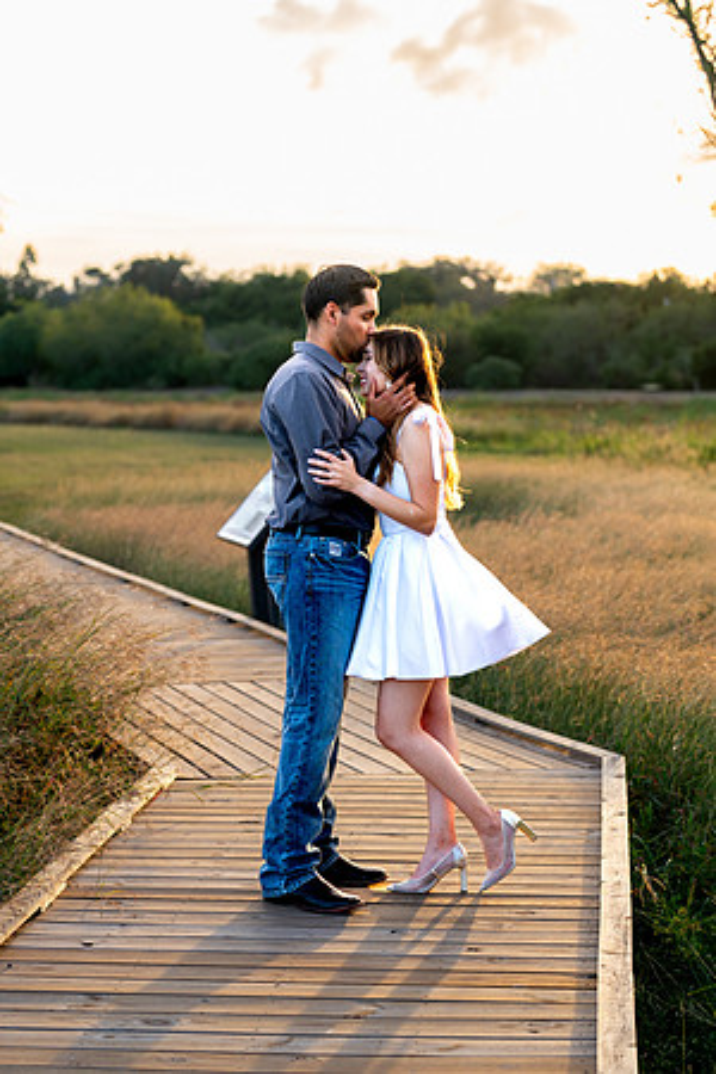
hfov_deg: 18.2
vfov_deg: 27.0
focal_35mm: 75
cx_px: 358
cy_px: 537
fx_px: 2237
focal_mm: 50
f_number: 2
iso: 200
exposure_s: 1/640
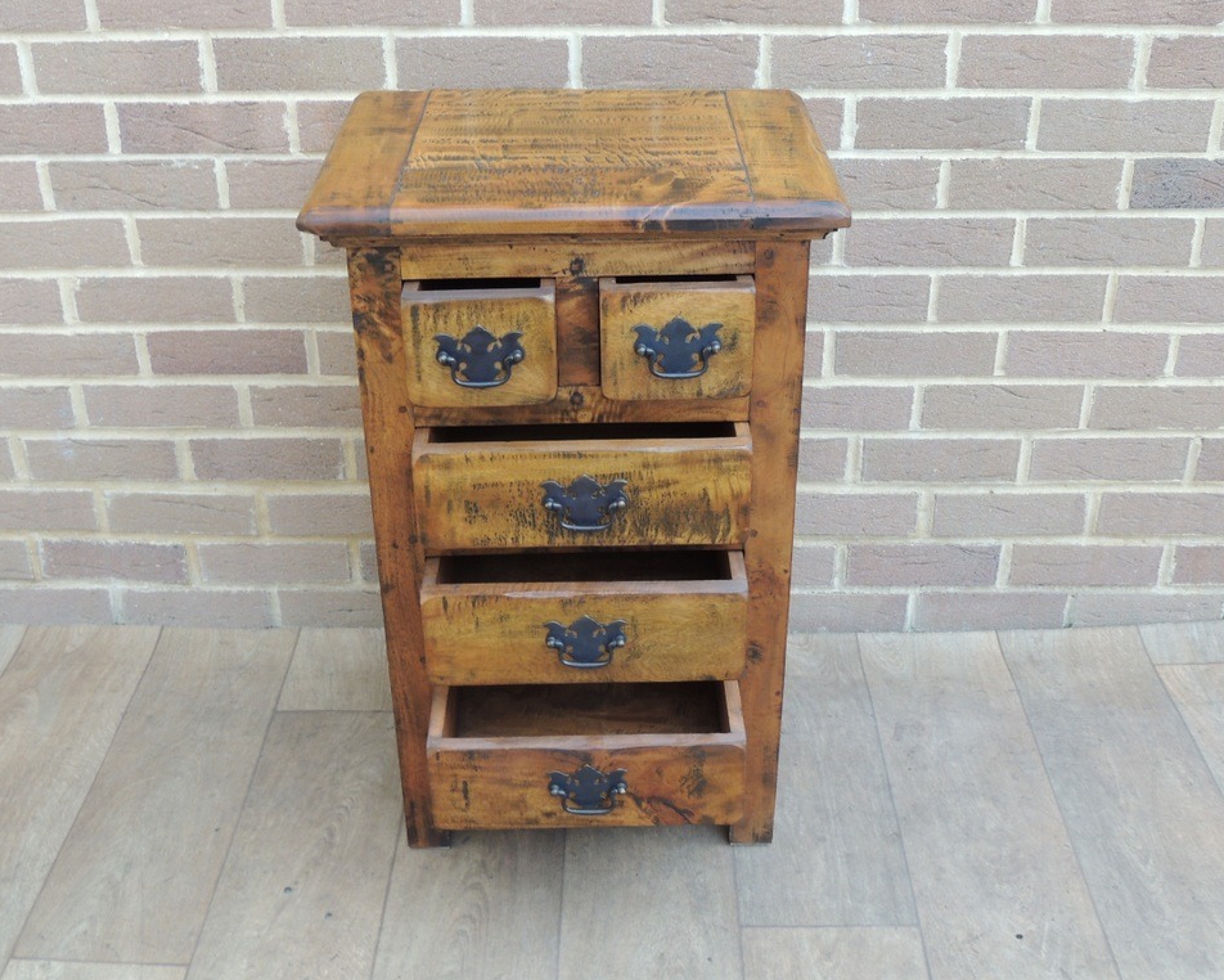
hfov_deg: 43.8
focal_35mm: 42
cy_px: 487
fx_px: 1522
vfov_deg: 35.7
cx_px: 588
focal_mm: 7.1
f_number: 3.3
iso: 180
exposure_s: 1/50
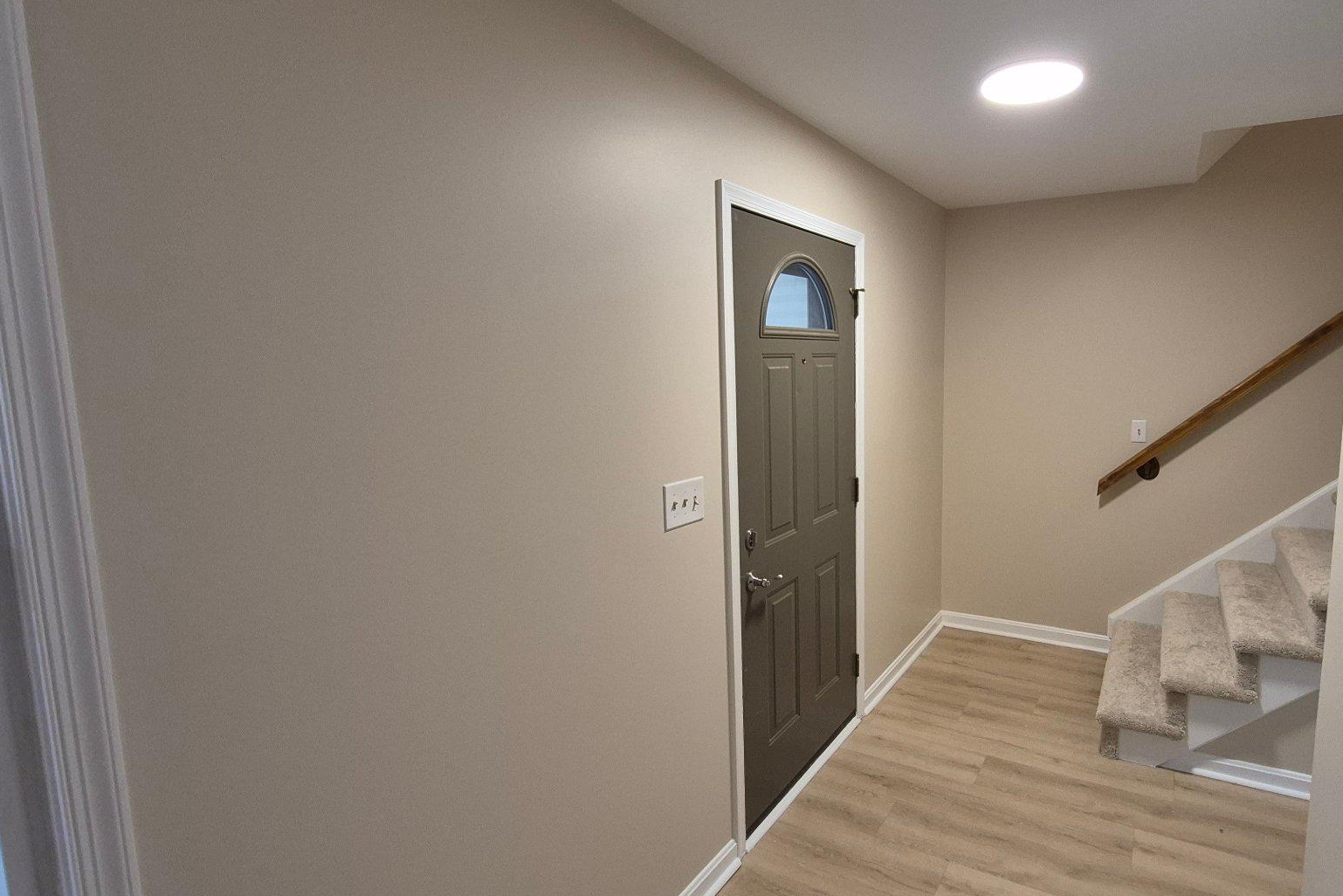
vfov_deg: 67.4
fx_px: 672
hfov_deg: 88.8
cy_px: 443
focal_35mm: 18
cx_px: 809
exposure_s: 1/60
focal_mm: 1.74
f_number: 2.2
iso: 200
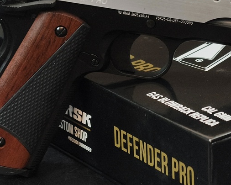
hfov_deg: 9.8
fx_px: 1347
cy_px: 47
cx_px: 152
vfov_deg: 7.8
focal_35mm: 197
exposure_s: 1/24
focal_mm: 22.48
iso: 852
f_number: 2.67
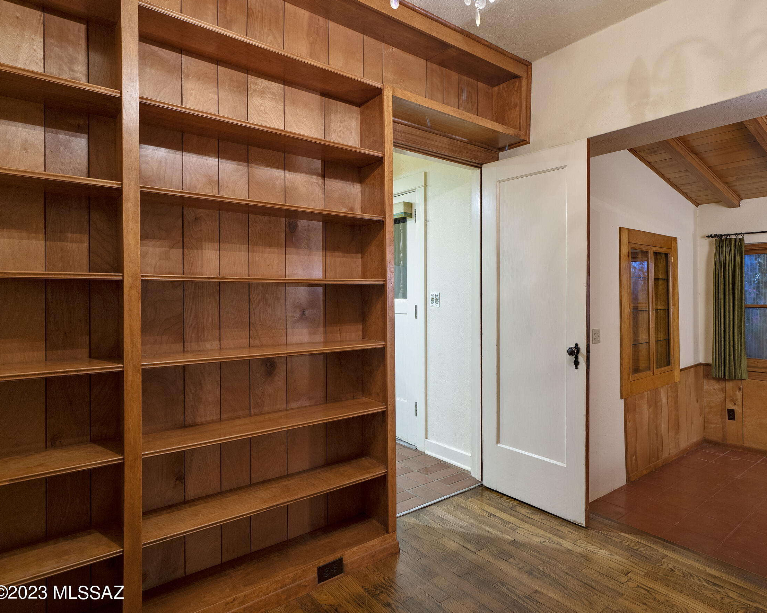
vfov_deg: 70.8
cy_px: 299
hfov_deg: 81.8
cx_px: 478
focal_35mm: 19
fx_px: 431
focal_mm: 16
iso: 200
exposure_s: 5
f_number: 8
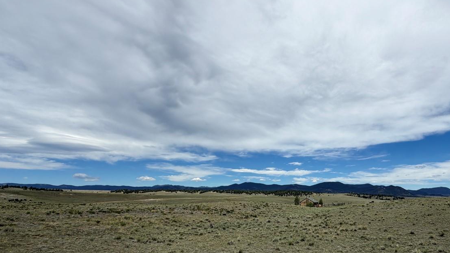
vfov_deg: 49.6
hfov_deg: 78.6
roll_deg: +0.4
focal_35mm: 22
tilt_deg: +3.1
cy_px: 187
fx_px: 263
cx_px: 299
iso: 20
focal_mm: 2.22
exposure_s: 1/1613
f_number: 2.2
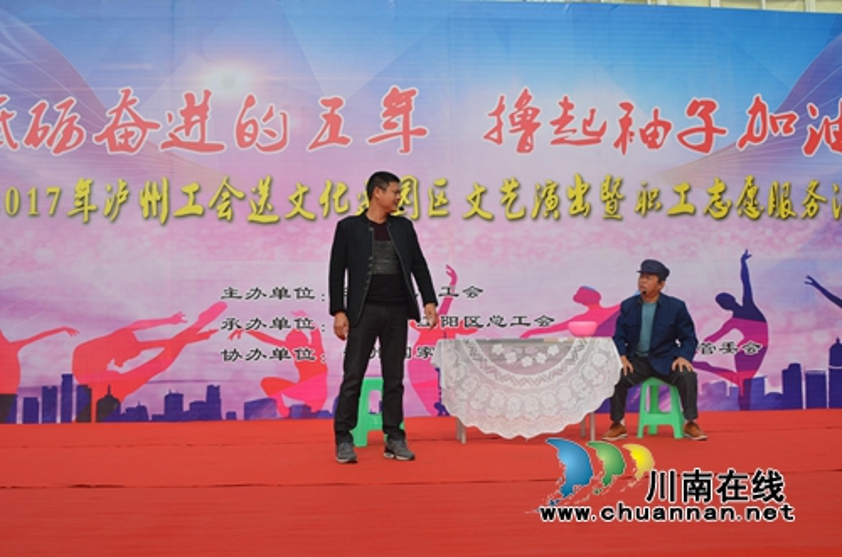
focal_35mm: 48
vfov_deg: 27.9
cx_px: 421
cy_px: 278
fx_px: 1120
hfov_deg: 41.2
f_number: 8
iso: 100
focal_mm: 32
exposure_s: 1/250
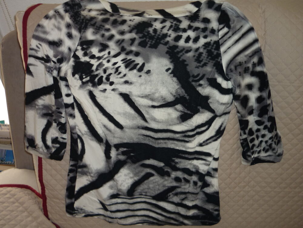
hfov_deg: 55.4
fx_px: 289
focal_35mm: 33
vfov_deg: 42.9
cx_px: 152
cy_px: 114
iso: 100
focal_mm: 5.5
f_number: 2.8
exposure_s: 1/30
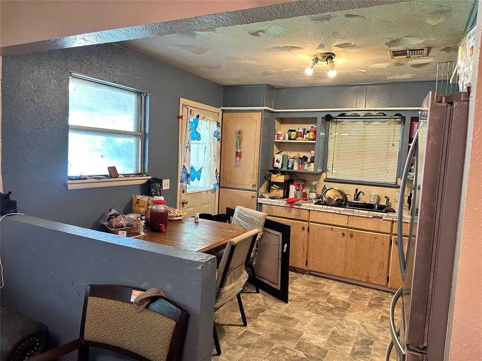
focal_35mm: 24
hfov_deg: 71.6
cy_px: 180
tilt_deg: -4.6
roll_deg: -3.0
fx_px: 334
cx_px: 241
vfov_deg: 56.8
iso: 640
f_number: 1.78
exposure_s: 1/40
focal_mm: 6.86
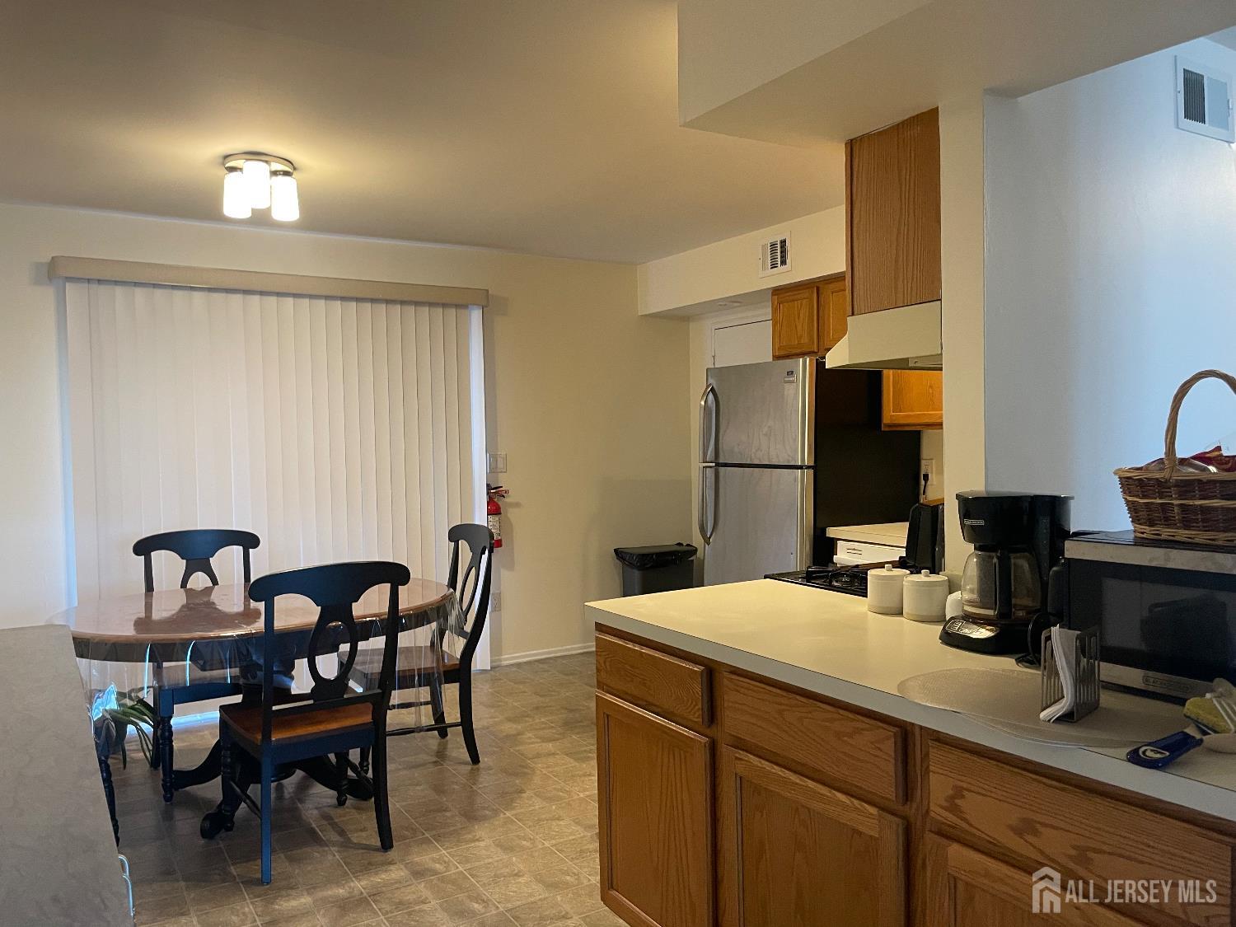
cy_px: 464
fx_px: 928
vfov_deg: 53.1
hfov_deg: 67.3
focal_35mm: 26
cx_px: 618
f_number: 1.6
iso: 200
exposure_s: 1/60
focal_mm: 4.2
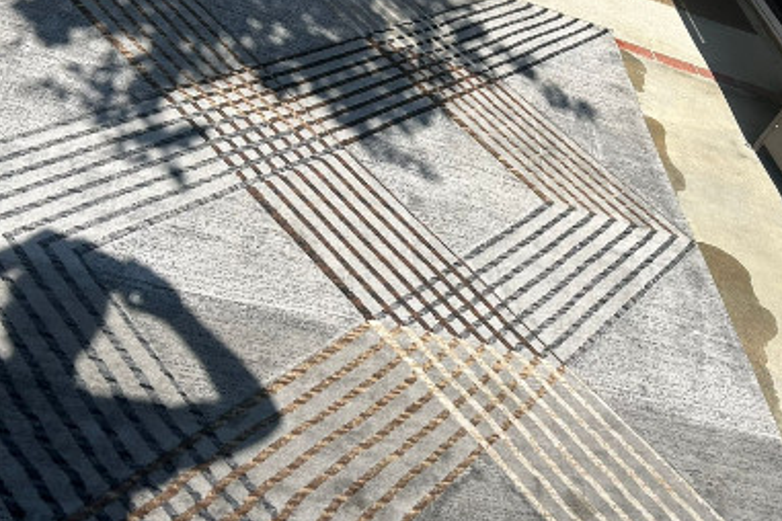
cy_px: 251
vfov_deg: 22.6
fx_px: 1303
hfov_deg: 33.4
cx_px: 393
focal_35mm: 60
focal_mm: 6.6
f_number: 2.8
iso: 20
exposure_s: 1/23
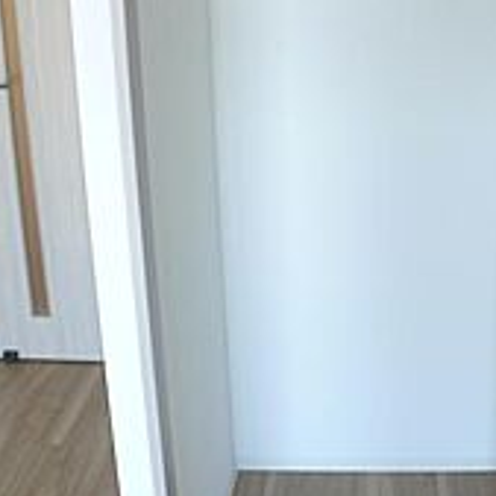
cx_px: 370
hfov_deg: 29.1
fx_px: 940
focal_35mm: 58
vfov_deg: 28.0
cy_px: 18
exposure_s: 1/20
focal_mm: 5.1
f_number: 2
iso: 80
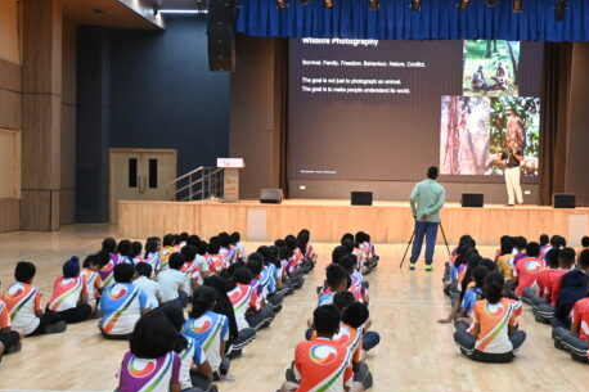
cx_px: 364
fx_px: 965
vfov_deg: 23.0
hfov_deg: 33.8
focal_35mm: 59
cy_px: 215
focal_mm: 30
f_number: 4.8
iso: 2000
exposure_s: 1/125
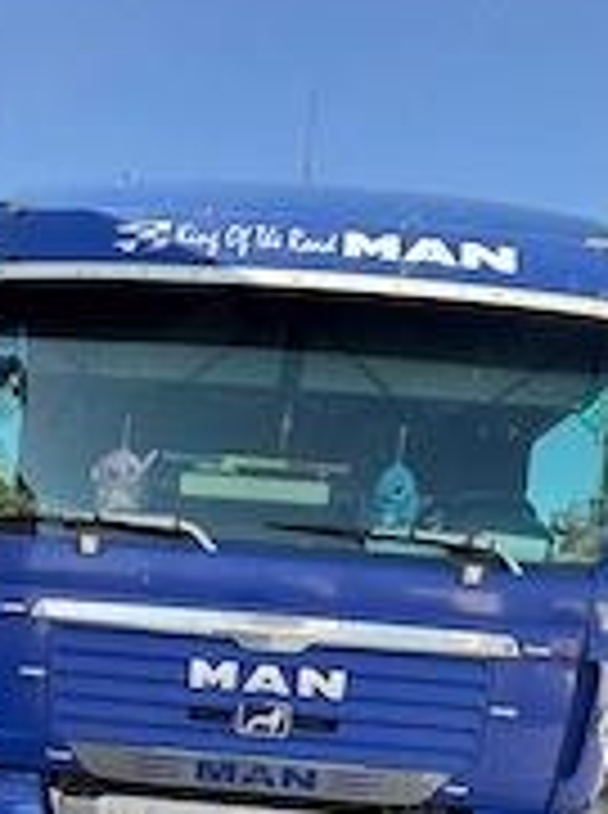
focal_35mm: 31
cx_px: 176
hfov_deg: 44.2
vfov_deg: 48.4
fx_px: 729
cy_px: 810
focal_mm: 2.22
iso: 50
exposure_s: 1/259
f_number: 2.2
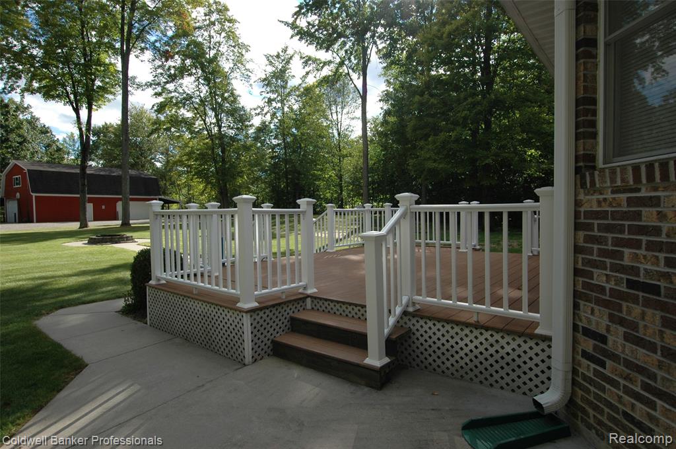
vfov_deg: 63.1
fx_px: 366
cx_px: 338
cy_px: 224
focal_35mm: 20
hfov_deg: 85.5
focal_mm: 13
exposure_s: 1/250
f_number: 8
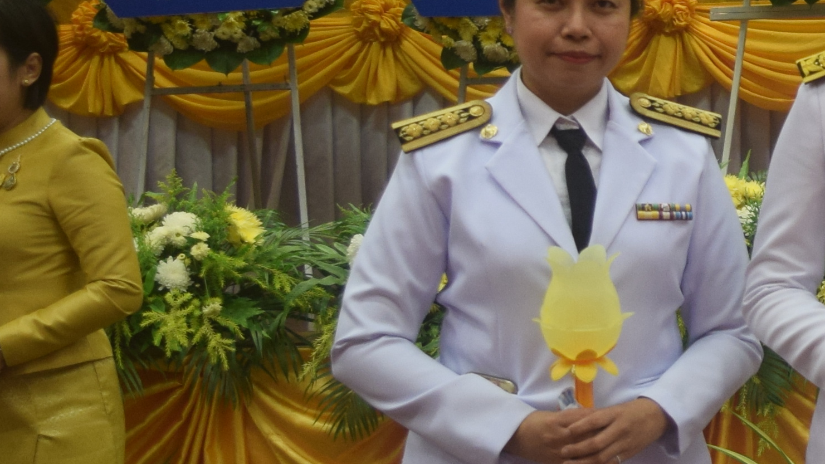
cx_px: 1358
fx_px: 3063
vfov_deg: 8.7
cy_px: 170
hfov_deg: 14.0
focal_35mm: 140
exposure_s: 1/60
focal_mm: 22
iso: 450
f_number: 4
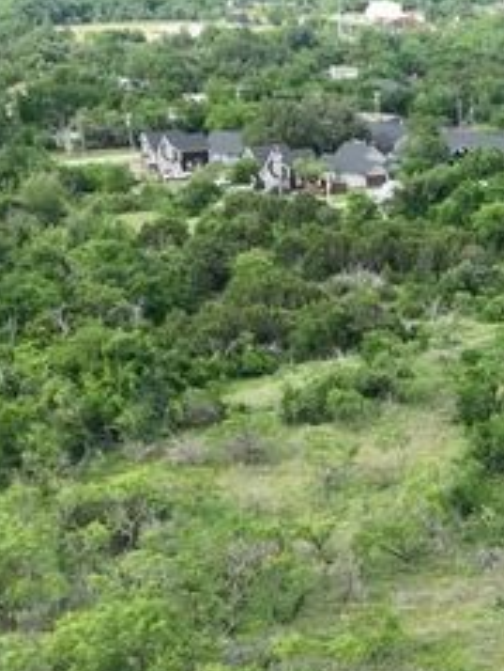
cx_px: 687
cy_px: 935
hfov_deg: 13.8
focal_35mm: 103
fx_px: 1996
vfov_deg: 17.5
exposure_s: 1/640
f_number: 2.8
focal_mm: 12.29
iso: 140
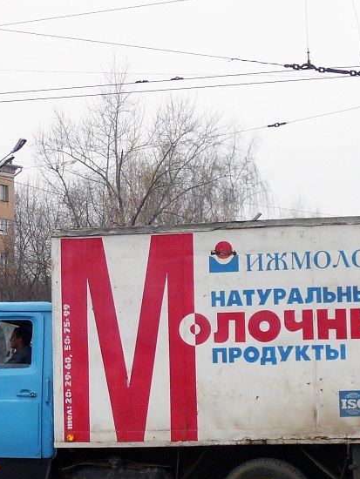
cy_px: 278
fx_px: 1746
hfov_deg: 11.8
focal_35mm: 126
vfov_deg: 15.6
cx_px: 174
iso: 80
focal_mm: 9.7
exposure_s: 1/80
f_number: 3.6
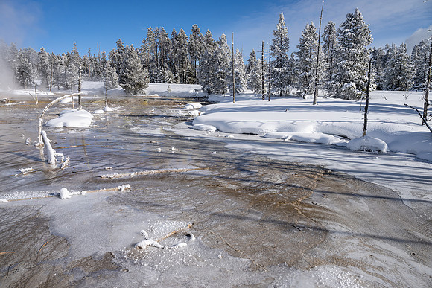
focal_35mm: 24
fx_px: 288
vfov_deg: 53.2
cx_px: 216
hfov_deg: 73.7
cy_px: 144
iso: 200
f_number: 11
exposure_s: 1/125
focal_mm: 24
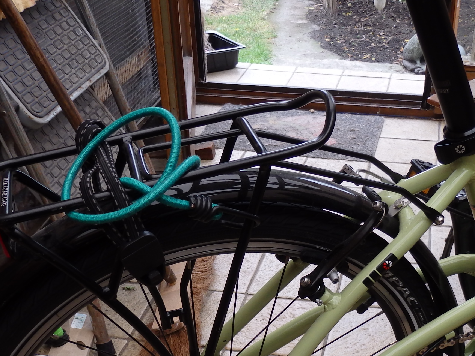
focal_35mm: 52
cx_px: 309
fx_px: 714
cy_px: 279
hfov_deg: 36.5
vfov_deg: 27.5
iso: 100
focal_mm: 4.5
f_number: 3
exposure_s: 1/60
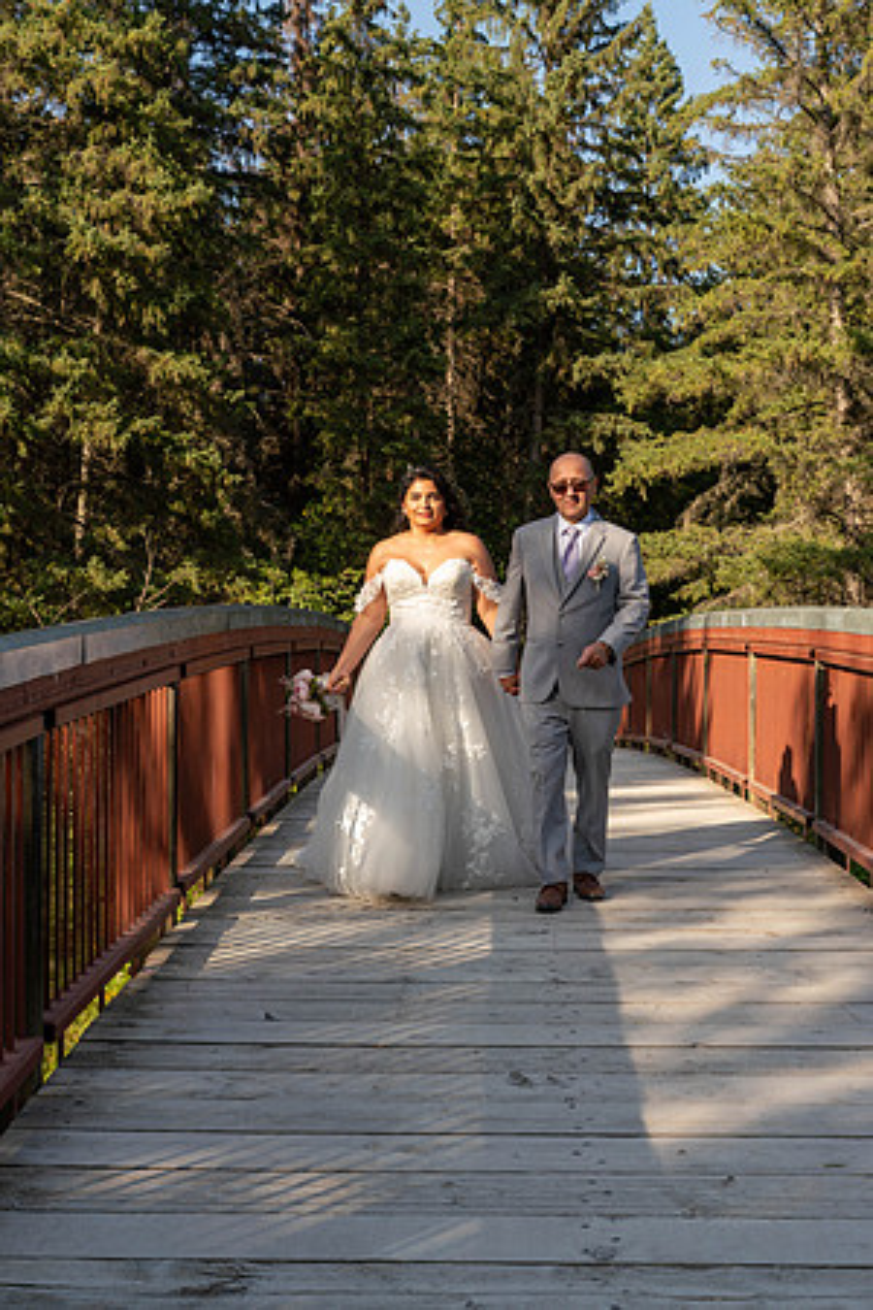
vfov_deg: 39.6
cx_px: 436
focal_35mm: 50
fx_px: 1819
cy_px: 655
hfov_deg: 27.0
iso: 250
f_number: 8
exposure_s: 1/250
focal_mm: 50
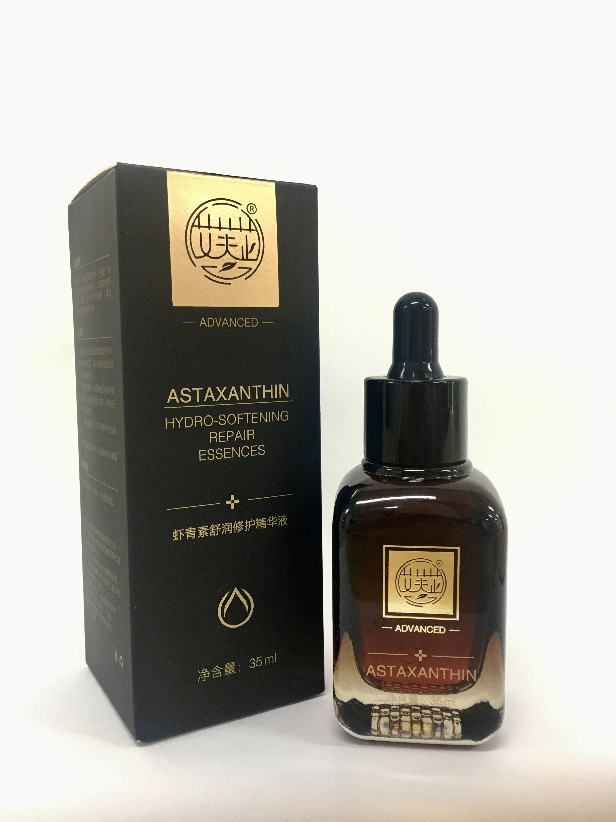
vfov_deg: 61.7
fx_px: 688
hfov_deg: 48.2
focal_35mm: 29
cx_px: 308
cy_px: 411
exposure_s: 1/17
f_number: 2.2
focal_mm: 4.15
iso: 64
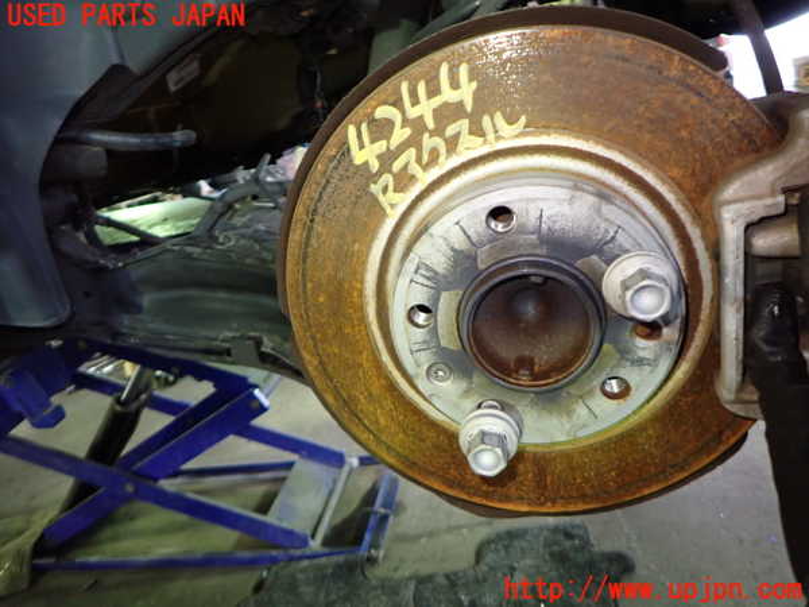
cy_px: 304
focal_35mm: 25
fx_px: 584
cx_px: 404
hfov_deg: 69.4
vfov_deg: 54.9
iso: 640
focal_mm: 4.5
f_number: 2
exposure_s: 1/30
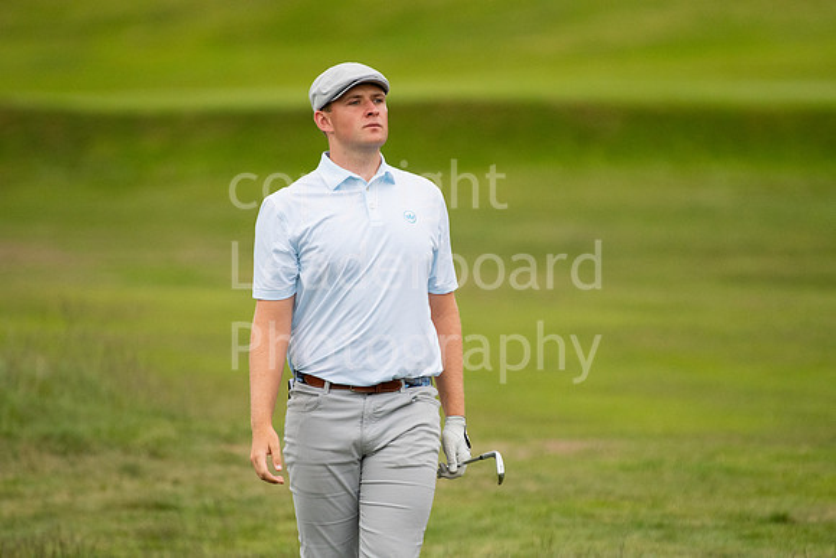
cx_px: 418
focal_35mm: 750
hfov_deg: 2.7
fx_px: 17420
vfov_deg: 1.8
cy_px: 279
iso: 1600
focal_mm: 500
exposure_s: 1/1600
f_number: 5.6
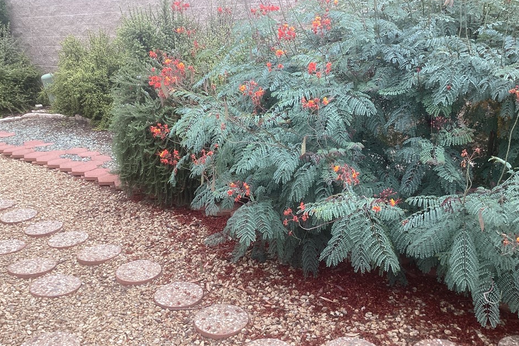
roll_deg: -0.7
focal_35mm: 35
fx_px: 505
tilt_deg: -14.1
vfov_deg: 37.9
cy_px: 169
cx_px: 251
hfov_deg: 54.4
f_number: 2.4
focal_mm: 3.3
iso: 25
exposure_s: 1/283
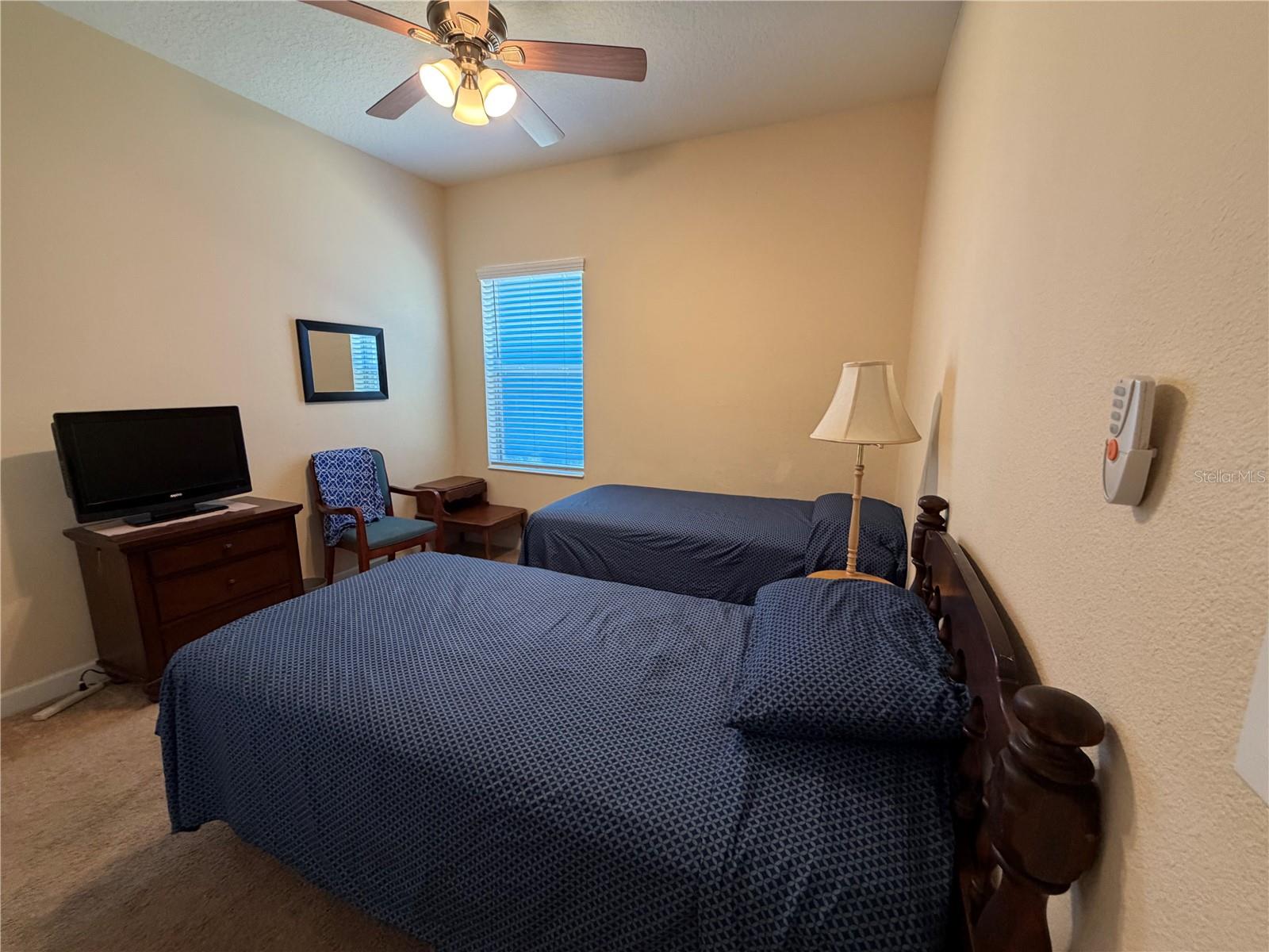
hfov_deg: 102.1
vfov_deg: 85.7
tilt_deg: -11.1
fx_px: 513
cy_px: 476
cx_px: 634
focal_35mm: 14
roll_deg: +0.1
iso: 320
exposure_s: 1/60
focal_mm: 2.22
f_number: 2.2
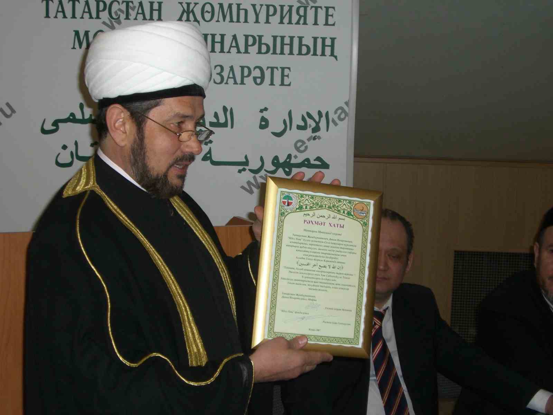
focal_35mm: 66
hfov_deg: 29.4
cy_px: 208
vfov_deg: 22.3
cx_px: 276
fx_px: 1054
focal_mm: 10.7
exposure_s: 1/60
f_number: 3.6
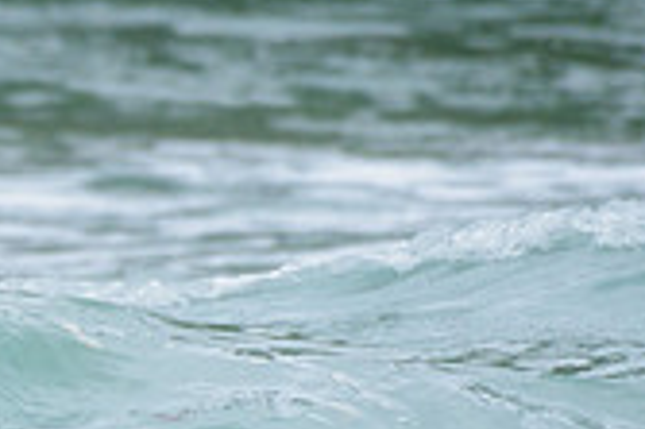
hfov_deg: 1.0
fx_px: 38142
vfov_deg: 0.6
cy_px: 408
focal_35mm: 2131
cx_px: -530
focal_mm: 500
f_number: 5.6
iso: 640
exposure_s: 1/1250
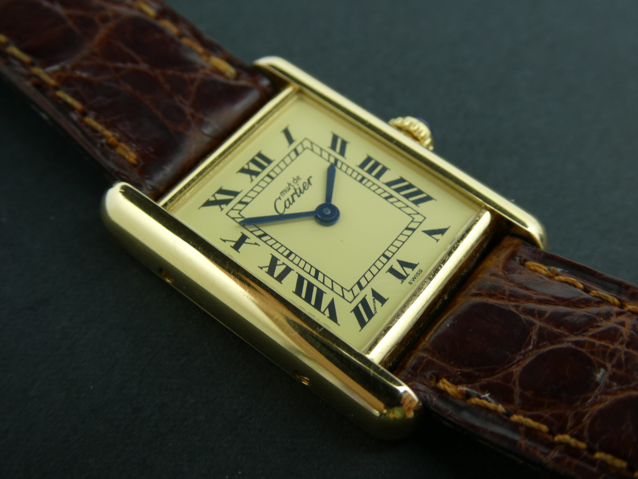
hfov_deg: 40.4
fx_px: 866
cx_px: 319
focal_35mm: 47
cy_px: 240
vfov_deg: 30.9
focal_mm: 8.4
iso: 100
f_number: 4
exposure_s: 1/80
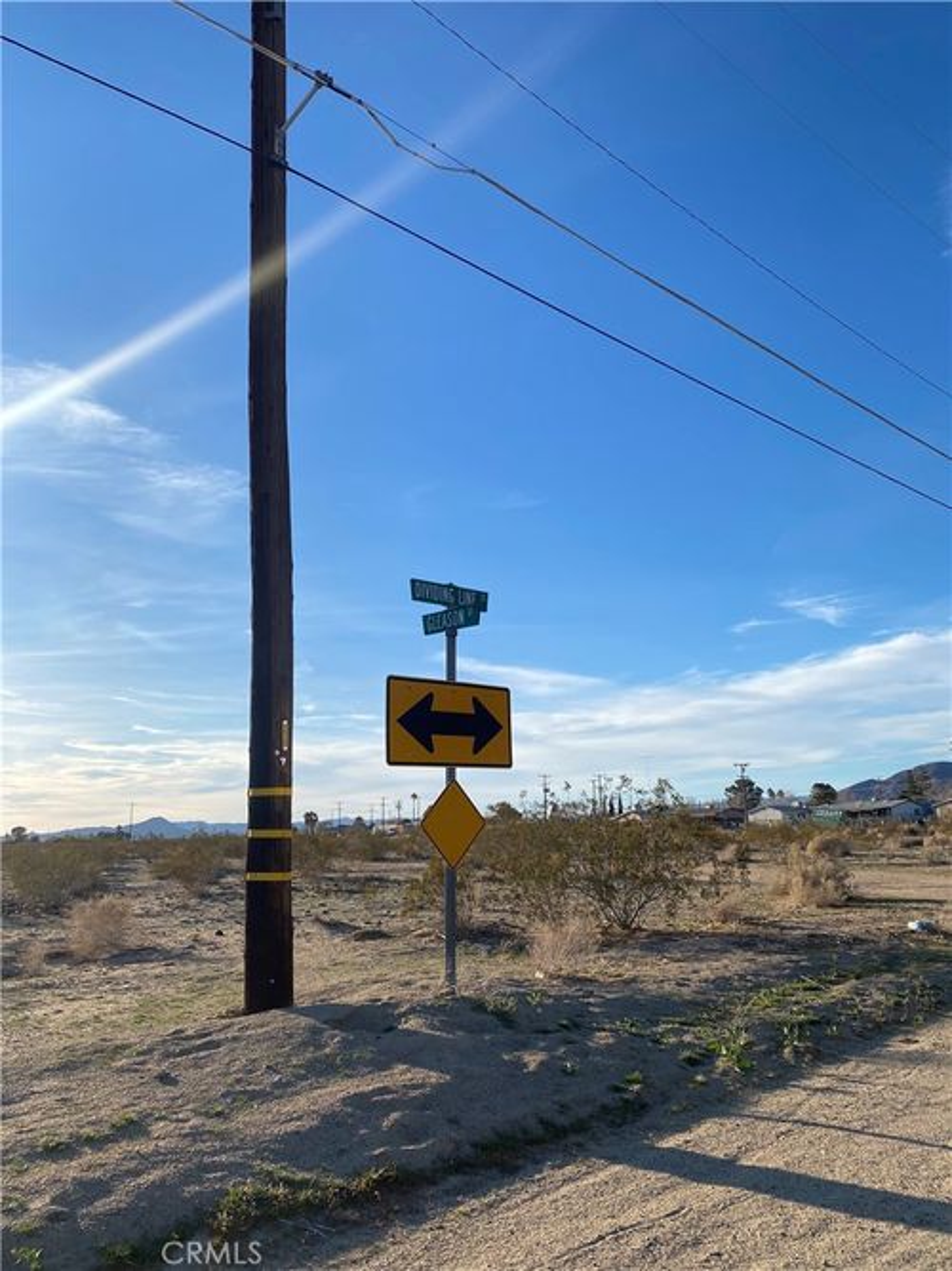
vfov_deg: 67.3
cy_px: 636
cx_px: 476
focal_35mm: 26
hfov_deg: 53.0
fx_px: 954
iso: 32
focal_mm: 4.25
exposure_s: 1/3125
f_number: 1.8
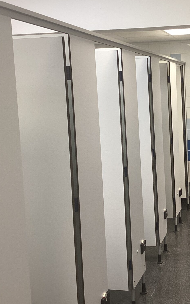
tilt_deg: -5.3
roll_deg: +2.9
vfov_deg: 36.2
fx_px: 464
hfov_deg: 22.3
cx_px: 186
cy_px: 124
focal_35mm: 56
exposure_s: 1/60
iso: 80
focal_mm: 3.3
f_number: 2.4
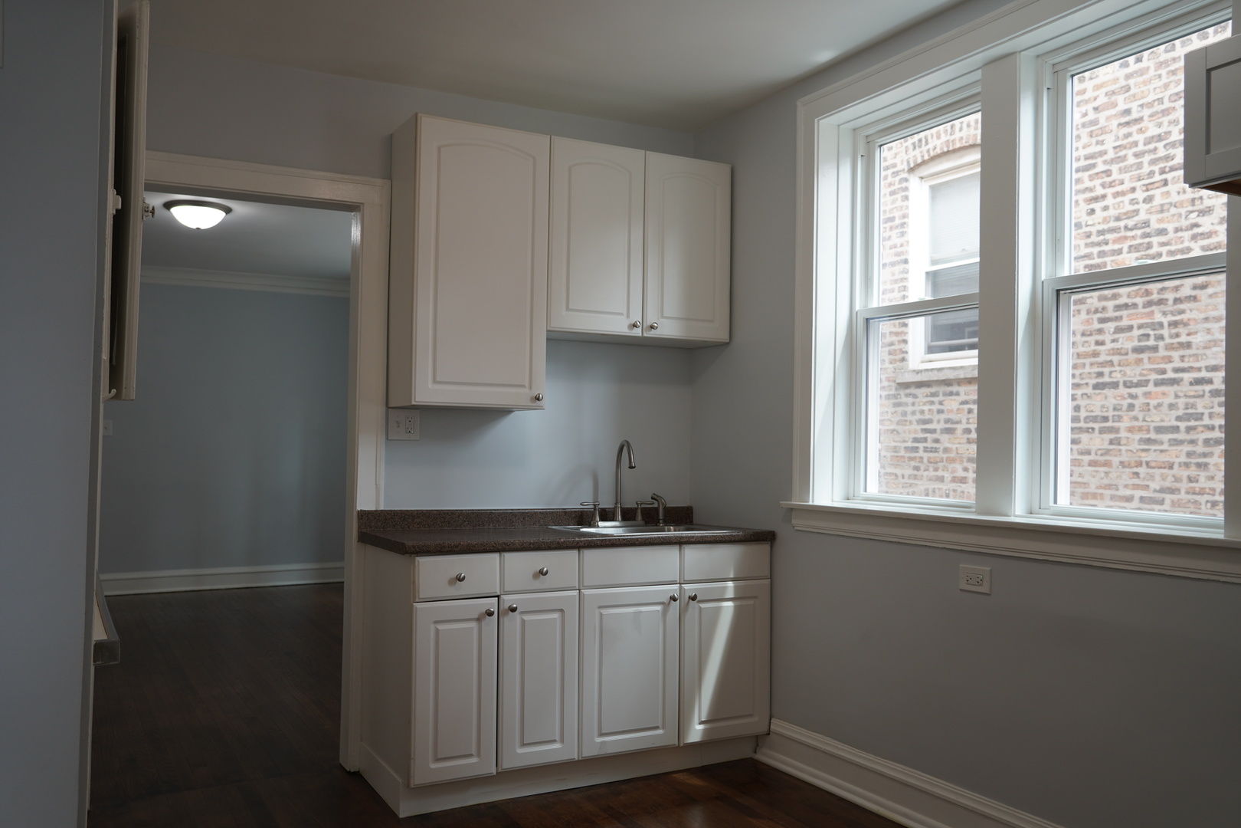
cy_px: 414
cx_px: 620
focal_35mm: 30
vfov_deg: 43.6
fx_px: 1034
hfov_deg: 61.9
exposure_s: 1/40
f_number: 4
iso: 100
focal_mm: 20
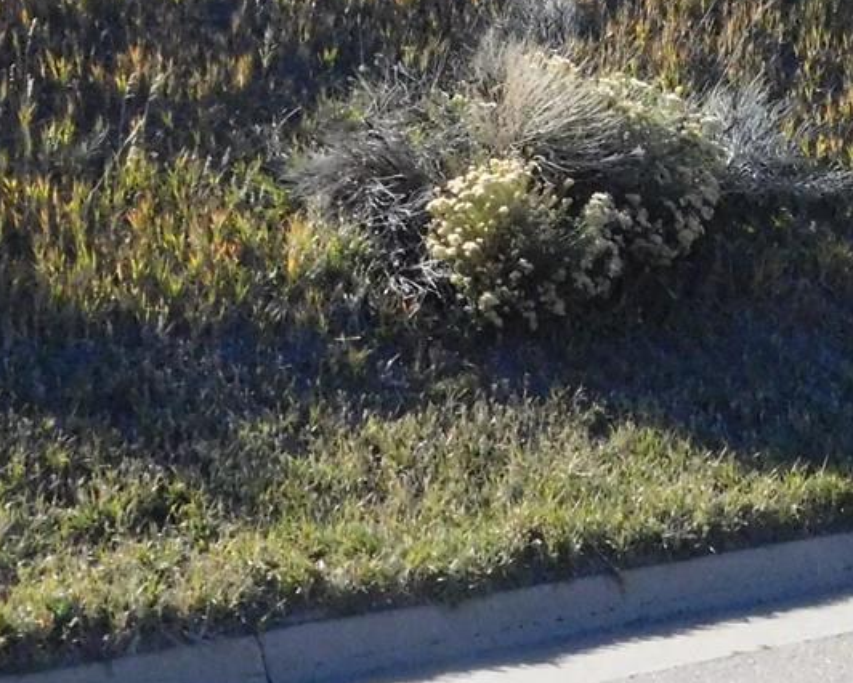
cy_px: -189
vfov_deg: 16.6
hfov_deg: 21.6
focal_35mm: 88
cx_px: 574
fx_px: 2222
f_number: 6.4
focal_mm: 5.3
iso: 800
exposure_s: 1/1000
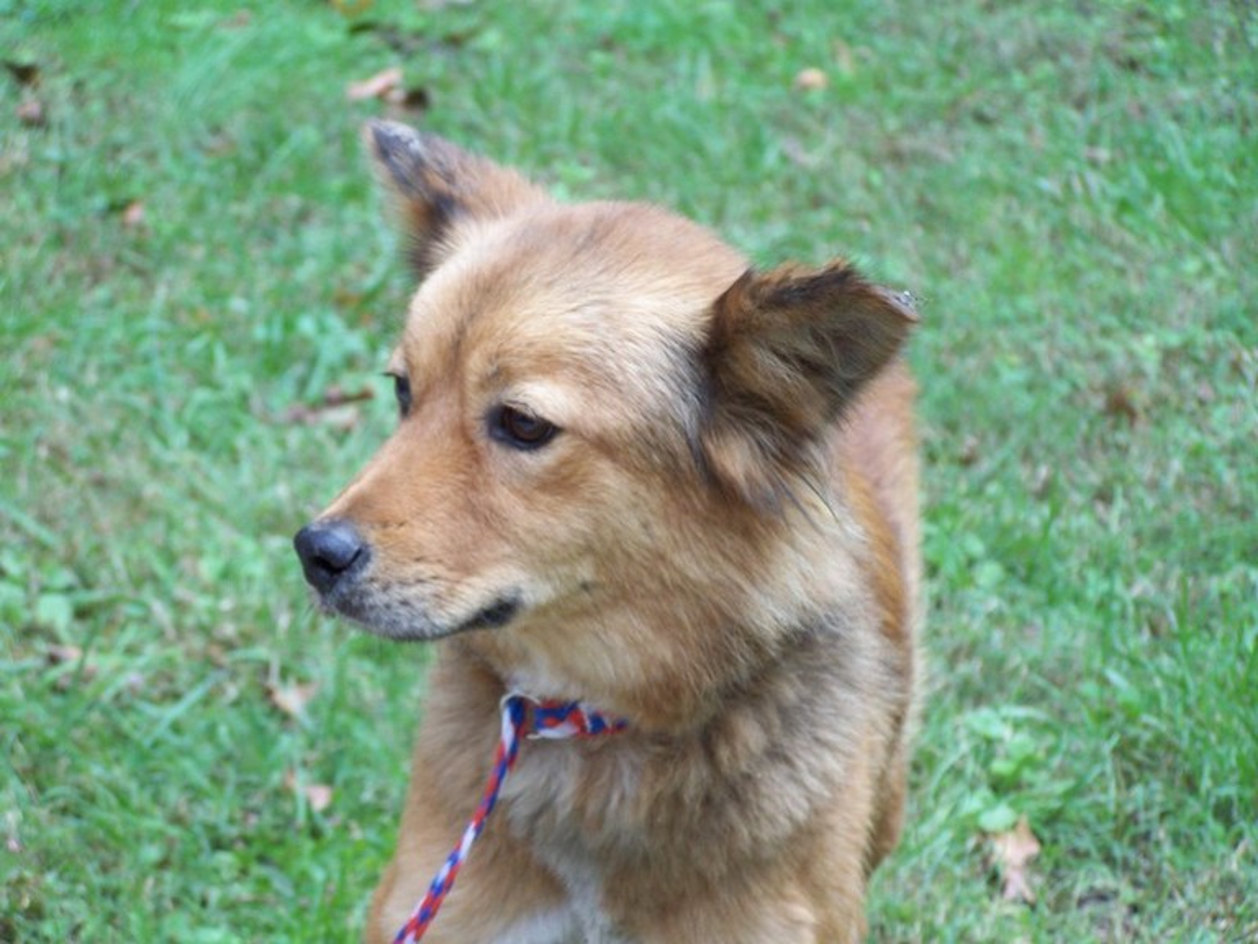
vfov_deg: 11.6
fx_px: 4652
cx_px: 629
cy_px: 472
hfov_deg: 15.4
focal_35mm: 128
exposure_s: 1/180
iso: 140
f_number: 3.2
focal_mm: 21.2
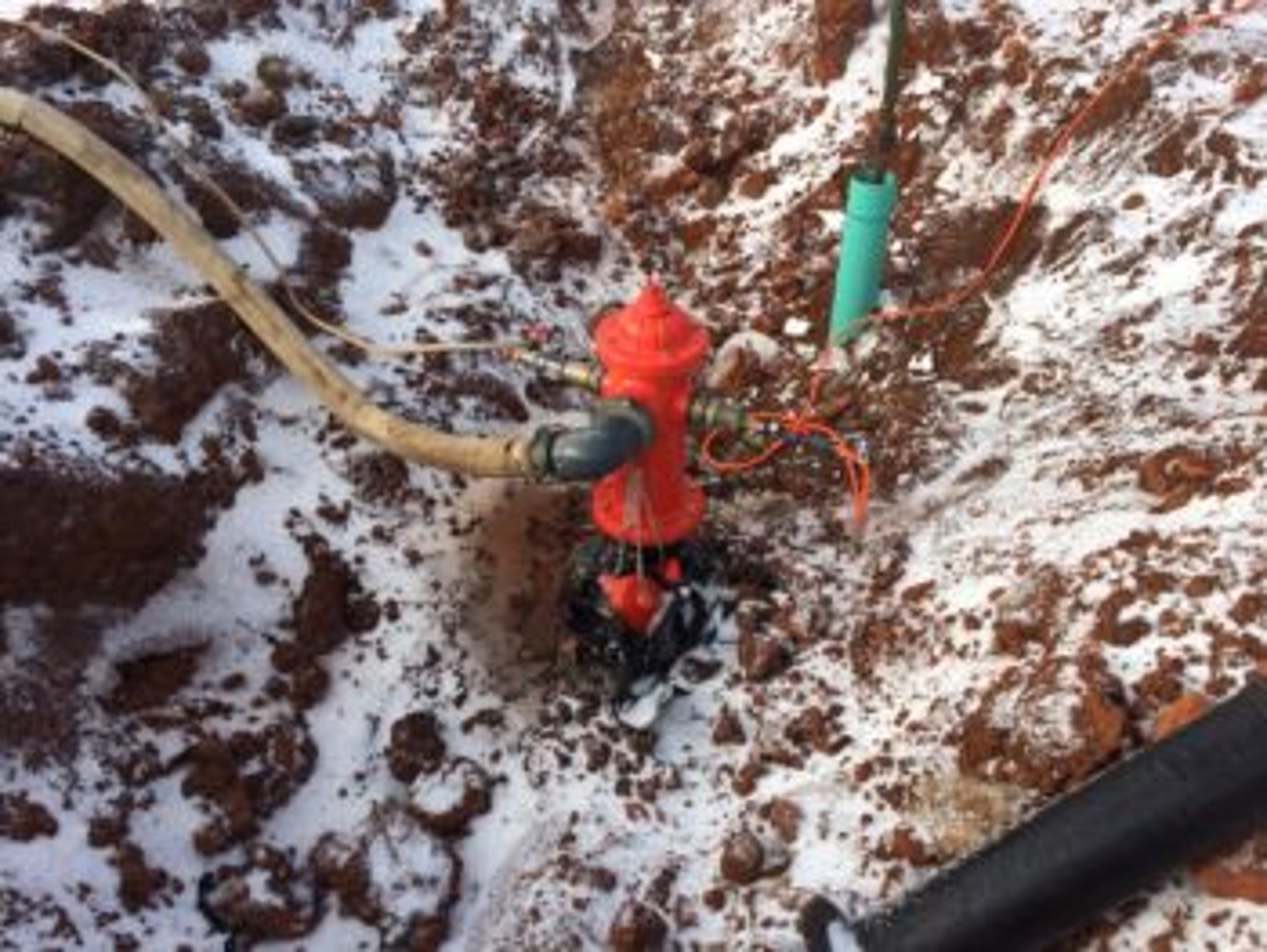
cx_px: 634
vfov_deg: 46.8
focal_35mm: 30
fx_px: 1099
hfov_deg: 59.9
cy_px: 476
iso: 40
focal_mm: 4.12
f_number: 2.2
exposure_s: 1/1866
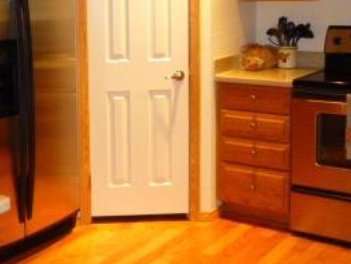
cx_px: 79
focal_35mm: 61
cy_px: 58
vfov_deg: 23.7
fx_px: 619
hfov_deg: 31.0
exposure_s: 1/60
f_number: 3.1
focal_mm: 4.5
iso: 800
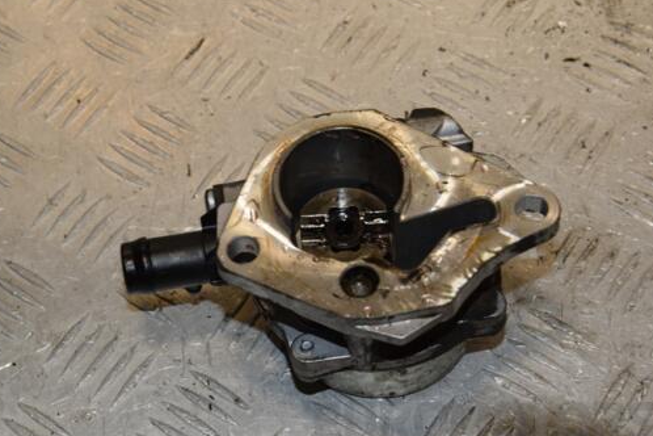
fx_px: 1705
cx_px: 290
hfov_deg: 21.7
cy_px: 247
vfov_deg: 14.5
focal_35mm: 94
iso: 800
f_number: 8
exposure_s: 1/200
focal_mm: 52
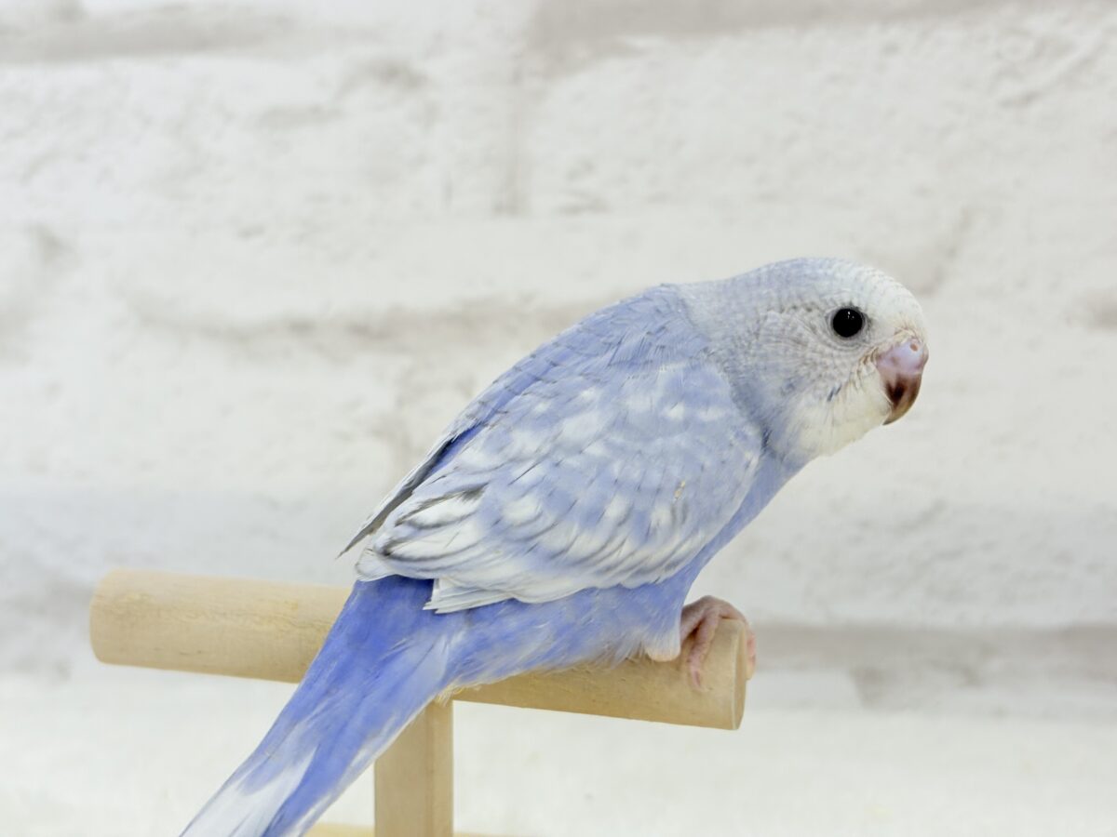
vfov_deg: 28.0
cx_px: 558
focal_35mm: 52
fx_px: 1678
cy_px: 418
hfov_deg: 36.8
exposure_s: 1/100
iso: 64
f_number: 1.6
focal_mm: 5.96
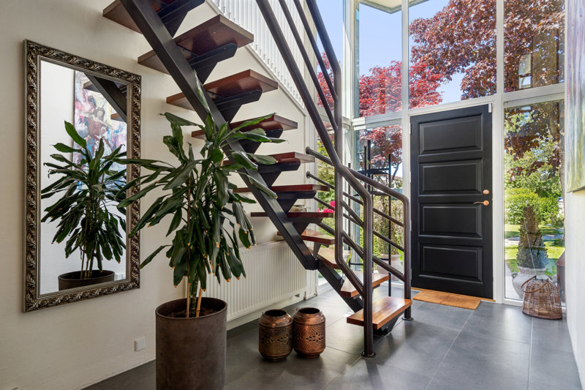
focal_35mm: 20
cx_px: 292
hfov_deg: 84.0
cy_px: 195
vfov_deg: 61.9
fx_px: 325
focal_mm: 20
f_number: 8
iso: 400
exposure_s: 1/160
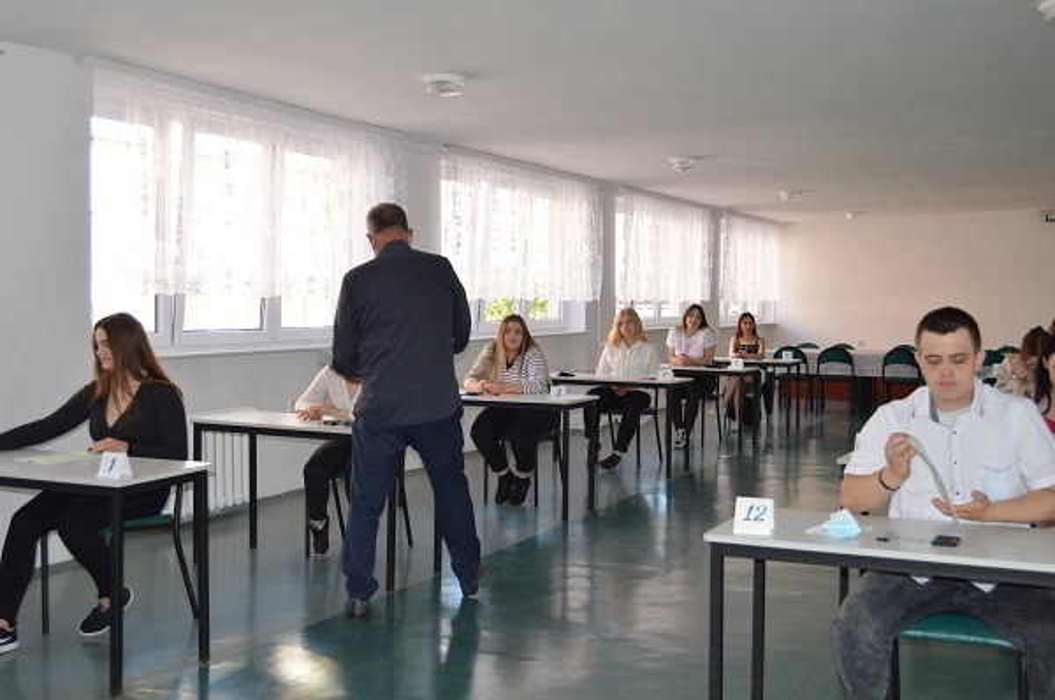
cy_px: 350
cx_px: 528
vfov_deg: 34.1
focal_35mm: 39
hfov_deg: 49.6
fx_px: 1141
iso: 280
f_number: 4
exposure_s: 1/125
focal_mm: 26
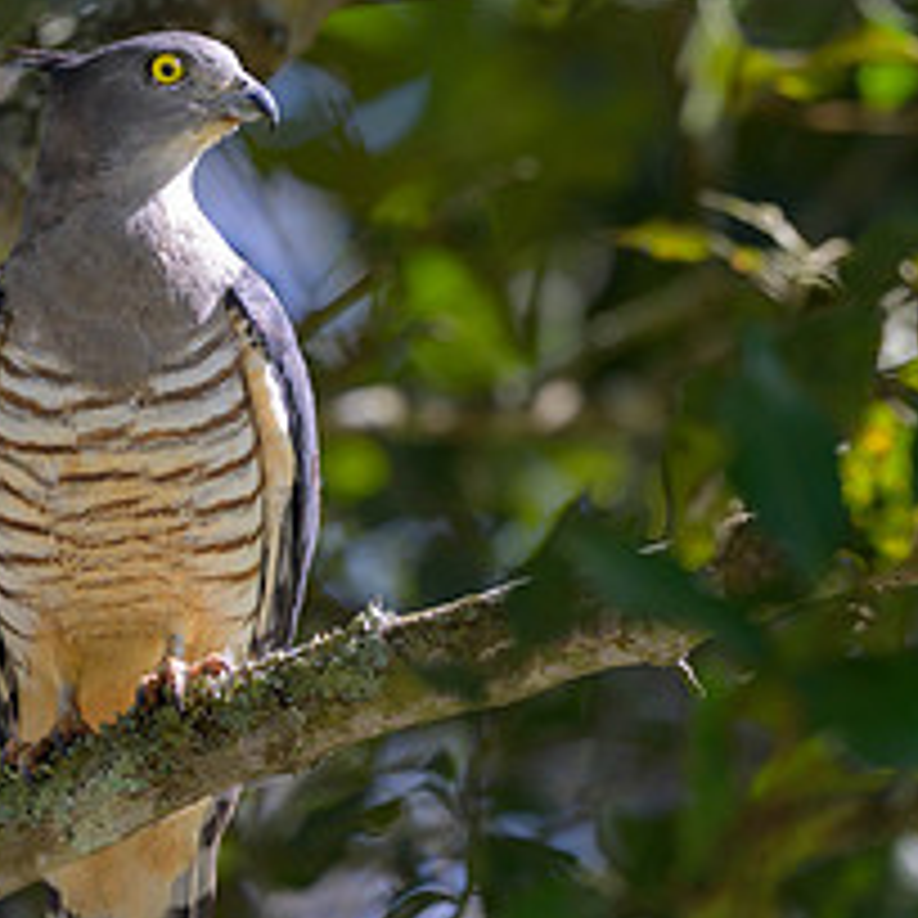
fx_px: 41795
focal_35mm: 1393
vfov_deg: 1.3
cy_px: 496
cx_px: 637
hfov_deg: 1.3
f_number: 2.8
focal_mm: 400
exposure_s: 1/800
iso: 160
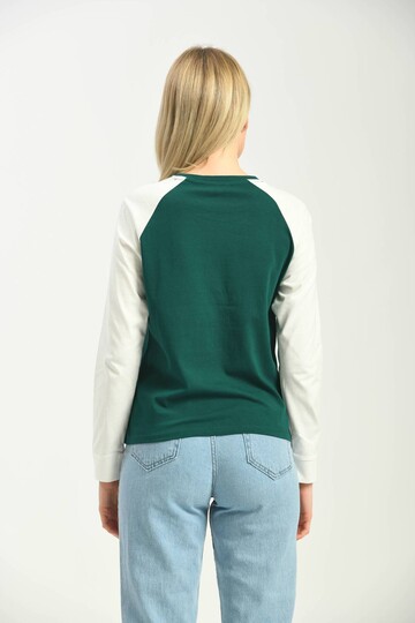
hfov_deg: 11.4
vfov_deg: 17.1
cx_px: 208
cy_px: 312
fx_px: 2075
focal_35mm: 120
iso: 100
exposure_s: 1/160
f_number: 6.3
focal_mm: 120
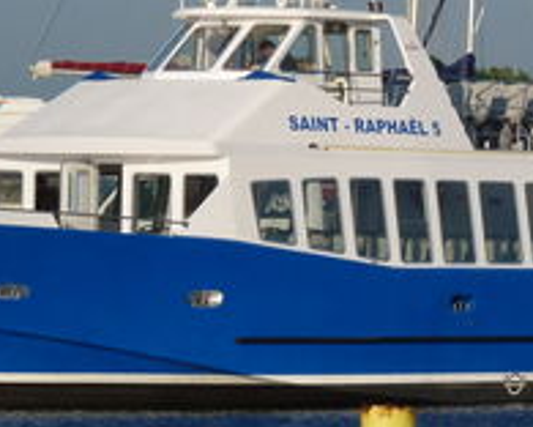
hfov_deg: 6.3
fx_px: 4827
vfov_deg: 5.1
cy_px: 73
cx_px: 350
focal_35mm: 306
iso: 80
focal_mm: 21.6
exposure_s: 1/500
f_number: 5.6
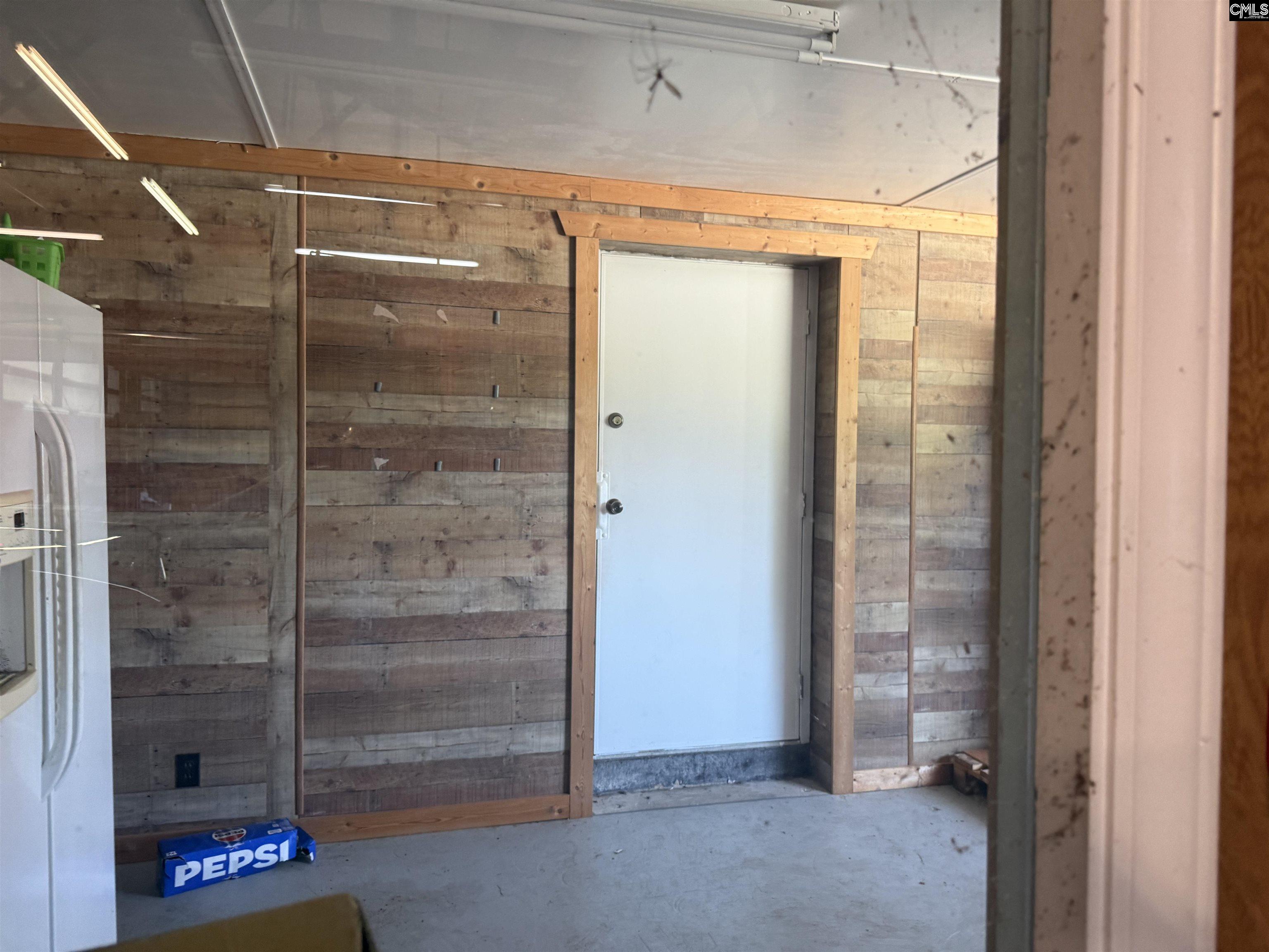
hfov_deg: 71.6
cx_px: 634
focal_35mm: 24
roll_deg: -0.8
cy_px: 476
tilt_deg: -2.8
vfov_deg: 56.8
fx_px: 880
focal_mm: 6.76
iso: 200
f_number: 1.78
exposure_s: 1/60
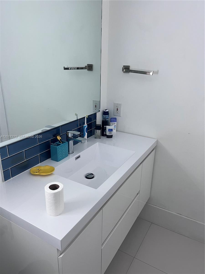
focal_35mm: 26
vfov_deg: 67.3
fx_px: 205
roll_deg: -1.7
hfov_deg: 53.1
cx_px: 102
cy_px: 137
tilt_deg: -19.1
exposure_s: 1/60
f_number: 1.5
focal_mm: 5.7
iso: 80
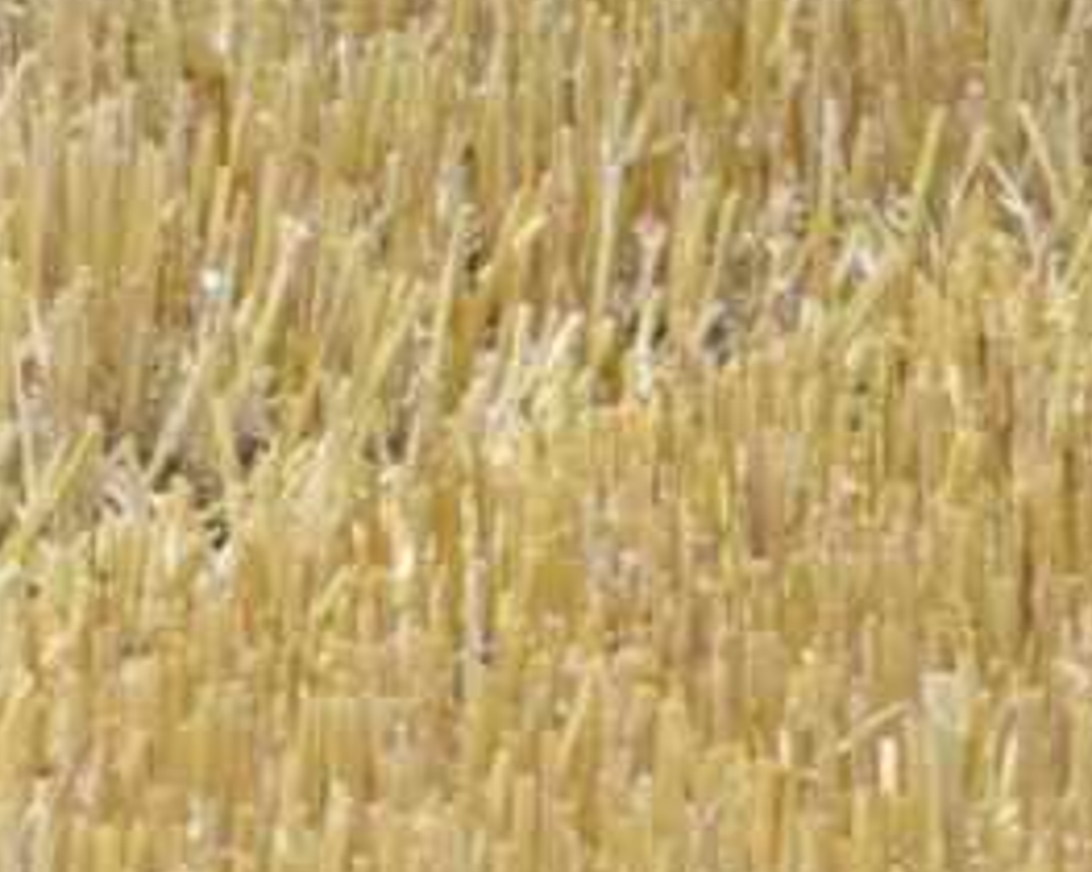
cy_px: -1362
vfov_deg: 1.4
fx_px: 34893
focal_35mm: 1080
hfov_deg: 1.8
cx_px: -2138
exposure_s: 1/250
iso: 200
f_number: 8
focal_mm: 105
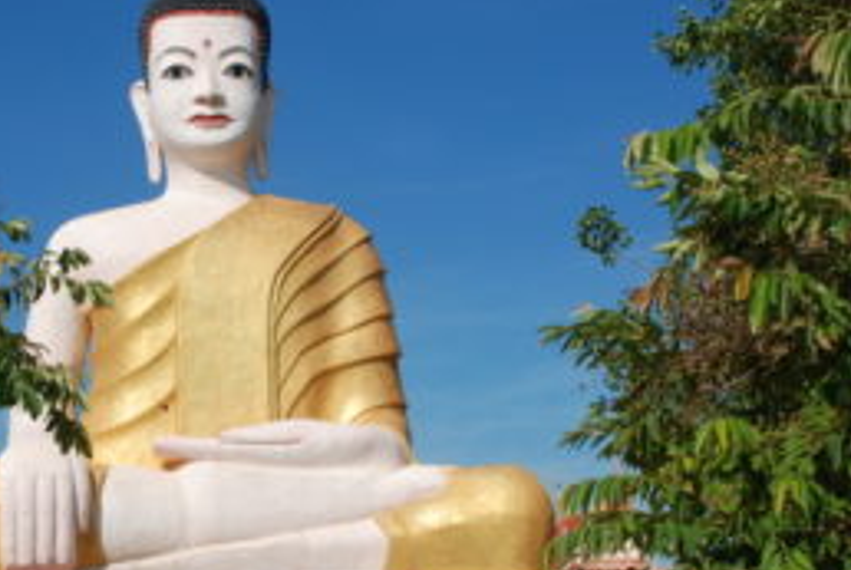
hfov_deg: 30.8
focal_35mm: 64
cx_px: 201
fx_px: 1515
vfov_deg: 21.2
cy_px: 404
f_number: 16
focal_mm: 22
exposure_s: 1/125
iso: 100
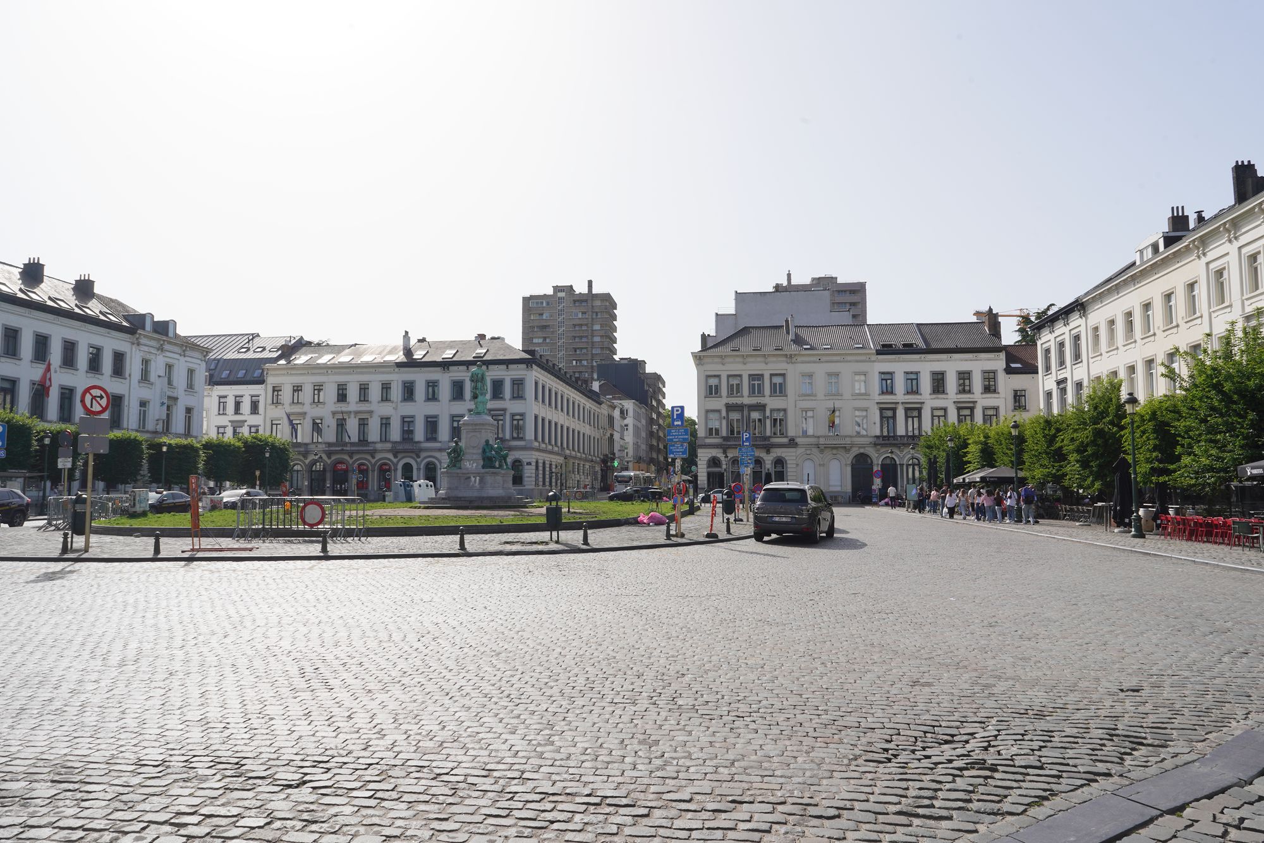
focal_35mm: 24
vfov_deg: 53.1
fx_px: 843
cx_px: 632
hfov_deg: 73.7
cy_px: 422
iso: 100
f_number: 18
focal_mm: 24
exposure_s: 1/100
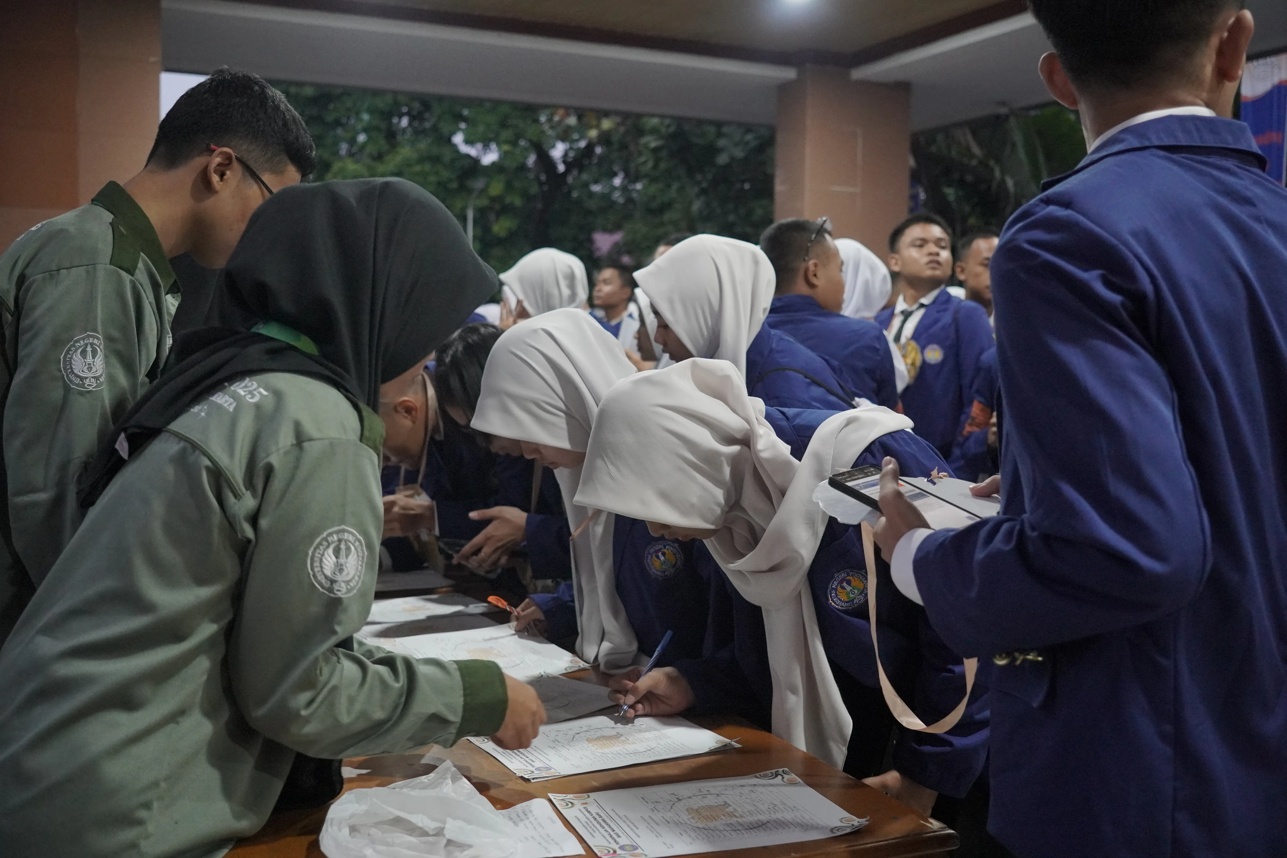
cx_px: 644
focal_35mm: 36
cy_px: 429
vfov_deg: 36.7
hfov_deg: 52.9
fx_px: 1292
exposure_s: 1/160
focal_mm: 24.1
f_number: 2.8
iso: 2000
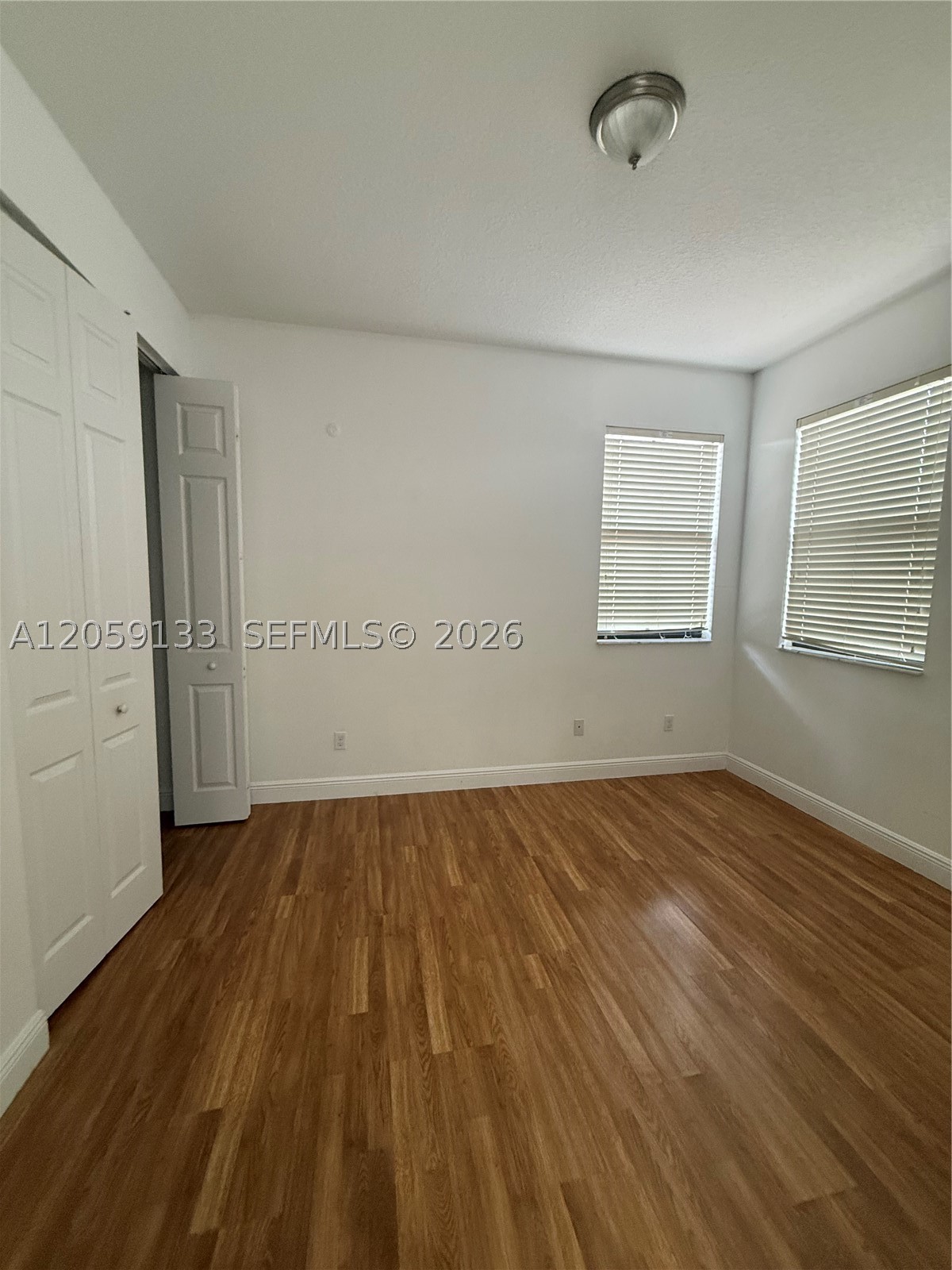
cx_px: 476
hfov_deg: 85.7
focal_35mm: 14
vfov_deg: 102.1
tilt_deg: -5.0
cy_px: 635
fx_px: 513
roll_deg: -1.3
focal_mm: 2.22
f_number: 2.2
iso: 400
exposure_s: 1/60
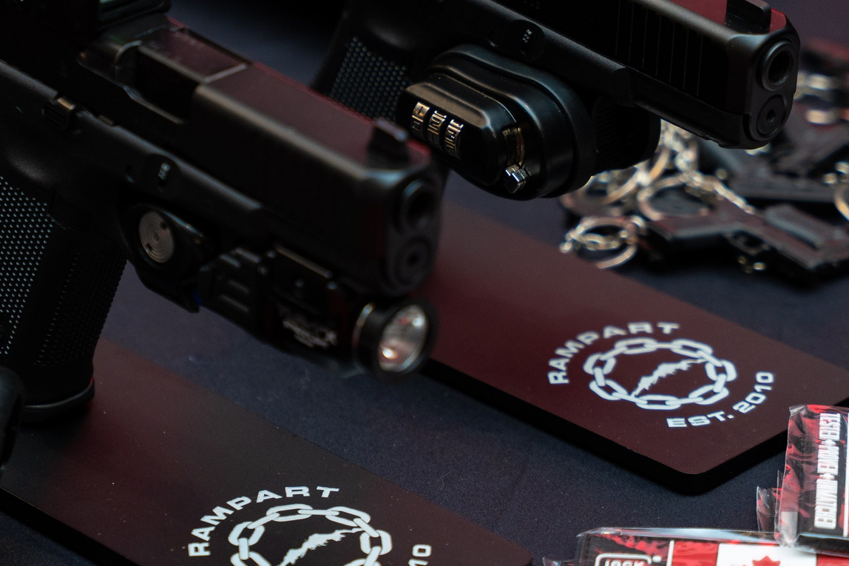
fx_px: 4008
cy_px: 149
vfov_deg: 8.1
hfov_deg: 12.1
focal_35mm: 170
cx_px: 312
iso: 500
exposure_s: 1/200
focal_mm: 70
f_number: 2.8
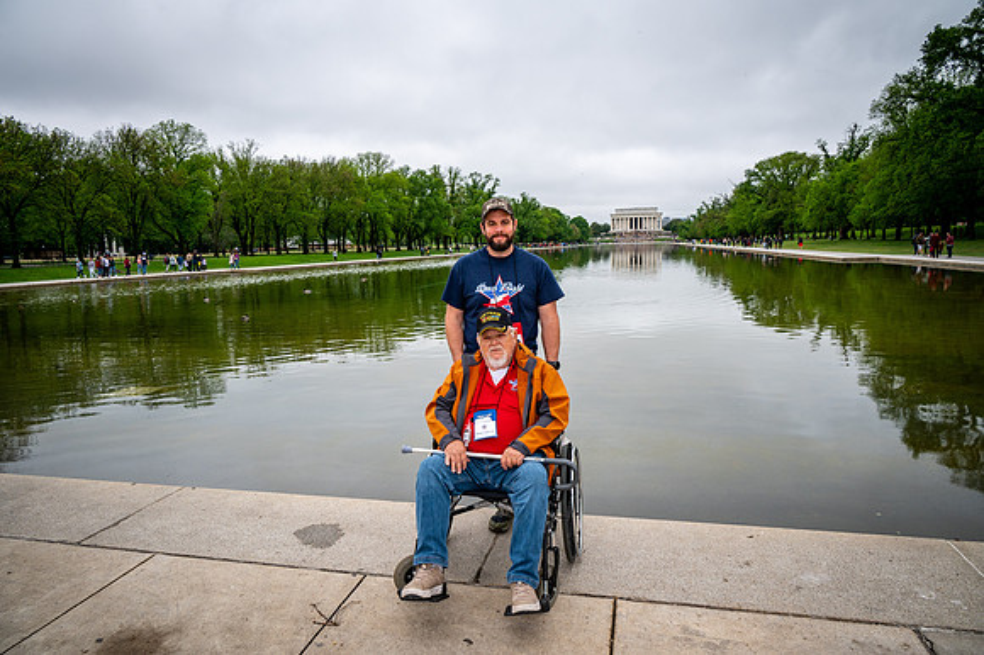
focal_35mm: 24
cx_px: 492
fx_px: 656
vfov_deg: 53.1
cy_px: 328
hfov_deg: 73.8
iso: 450
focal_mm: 24
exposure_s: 1/640
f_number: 8
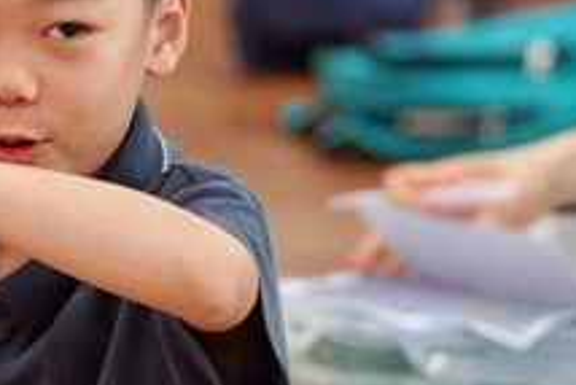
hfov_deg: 2.5
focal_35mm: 840
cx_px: -178
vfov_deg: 1.6
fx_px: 13449
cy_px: 137
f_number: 4
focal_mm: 200
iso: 3200
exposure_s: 1/250
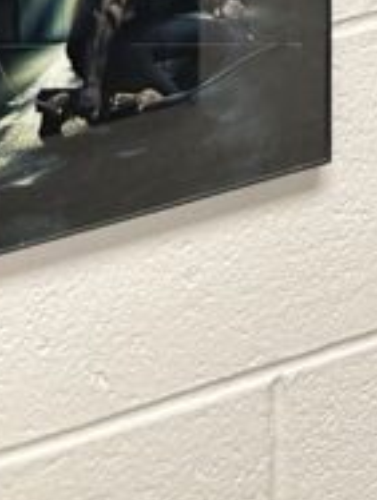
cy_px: -826
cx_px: 944
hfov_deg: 9.2
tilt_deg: -4.5
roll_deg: -1.9
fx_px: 2055
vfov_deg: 10.9
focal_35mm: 142
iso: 80
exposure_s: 1/60
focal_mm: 5.7
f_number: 1.5
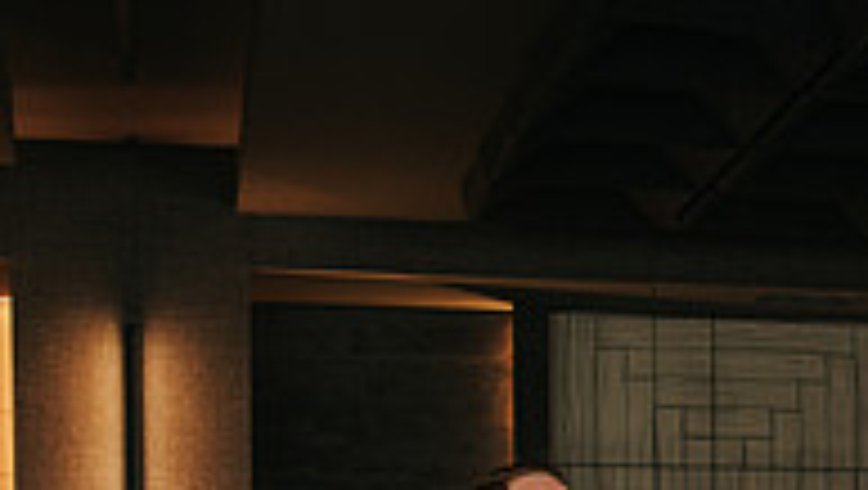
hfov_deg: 16.1
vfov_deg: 9.2
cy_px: 851
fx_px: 2926
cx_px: 1098
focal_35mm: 127
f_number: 3.2
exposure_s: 1/320
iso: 1000
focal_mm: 35
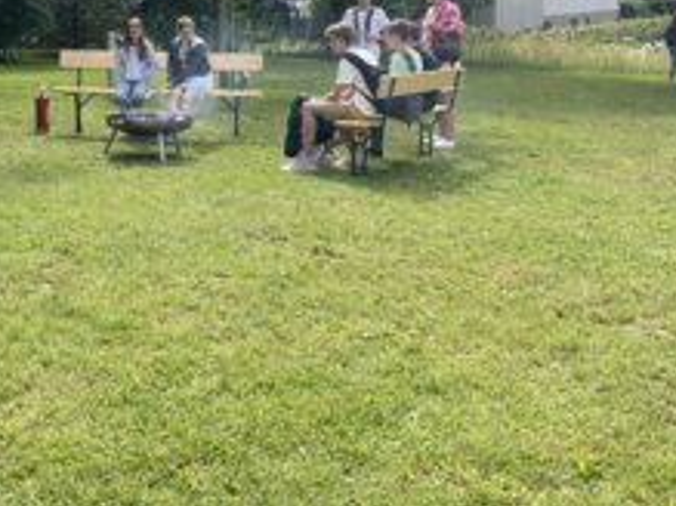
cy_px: 68
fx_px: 1034
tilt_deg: -5.1
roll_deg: +0.2
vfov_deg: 26.7
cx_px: 145
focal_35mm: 53
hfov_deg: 35.2
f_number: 1.8
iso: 16
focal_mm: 3
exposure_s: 1/666
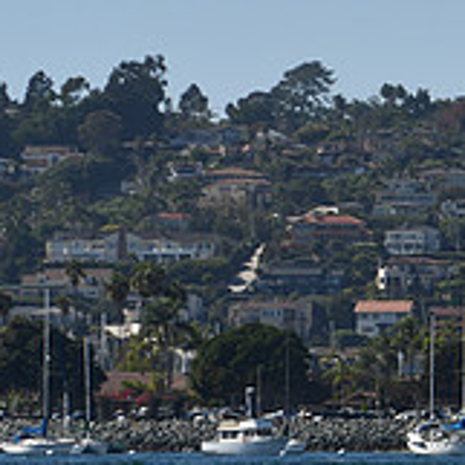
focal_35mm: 562
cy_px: 270
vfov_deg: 3.1
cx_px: 751
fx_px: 8541
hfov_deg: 3.1
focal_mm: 122
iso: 100
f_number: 8
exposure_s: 1/500
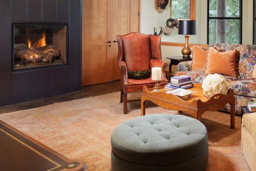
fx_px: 278
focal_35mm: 39
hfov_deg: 47.0
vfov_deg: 33.0
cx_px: 203
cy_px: 26
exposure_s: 1/40
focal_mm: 17
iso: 320
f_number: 7.1
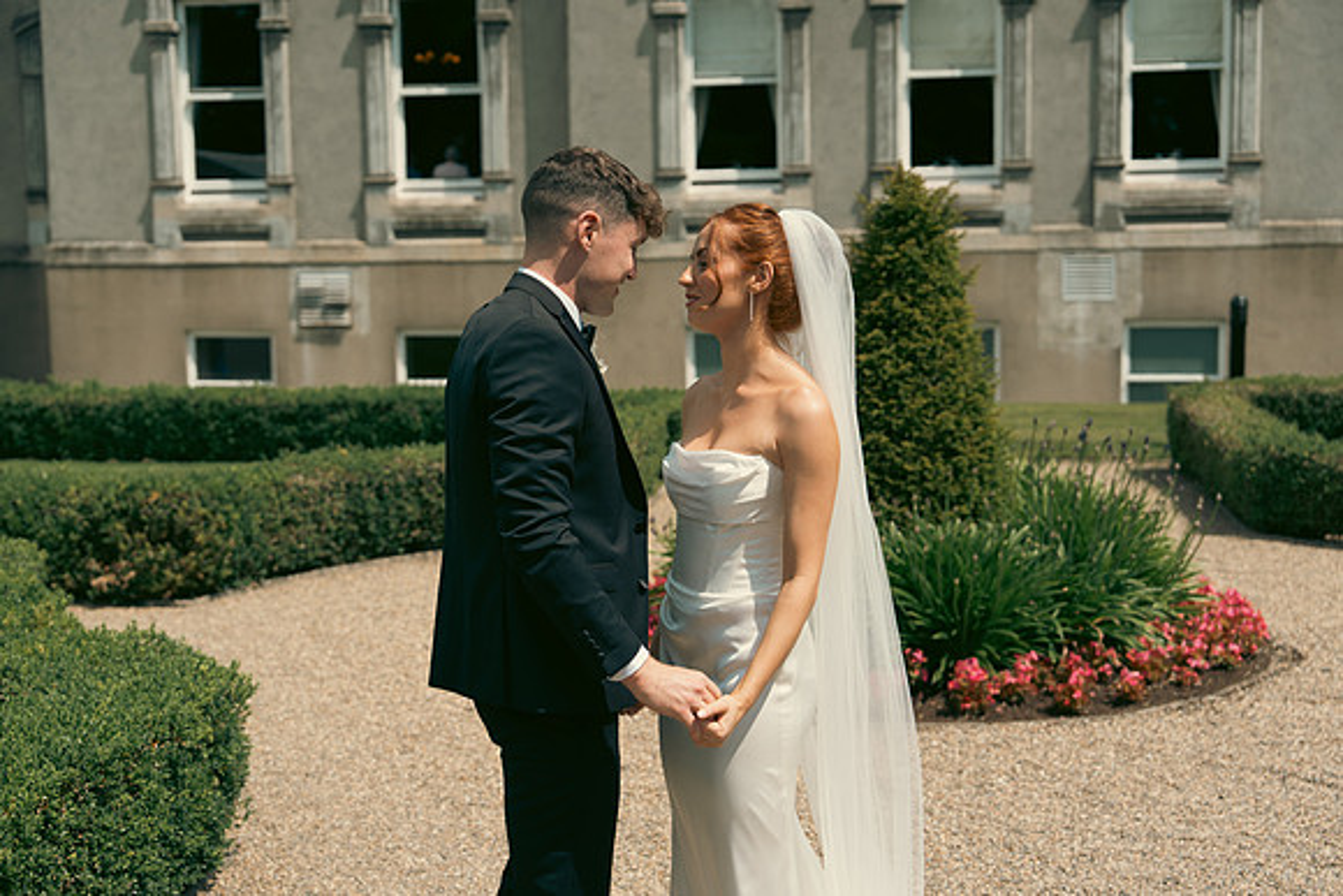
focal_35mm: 49
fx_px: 1828
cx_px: 672
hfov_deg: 40.3
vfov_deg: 27.5
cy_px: 448
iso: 160
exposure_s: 1/2000
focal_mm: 49
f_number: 3.5
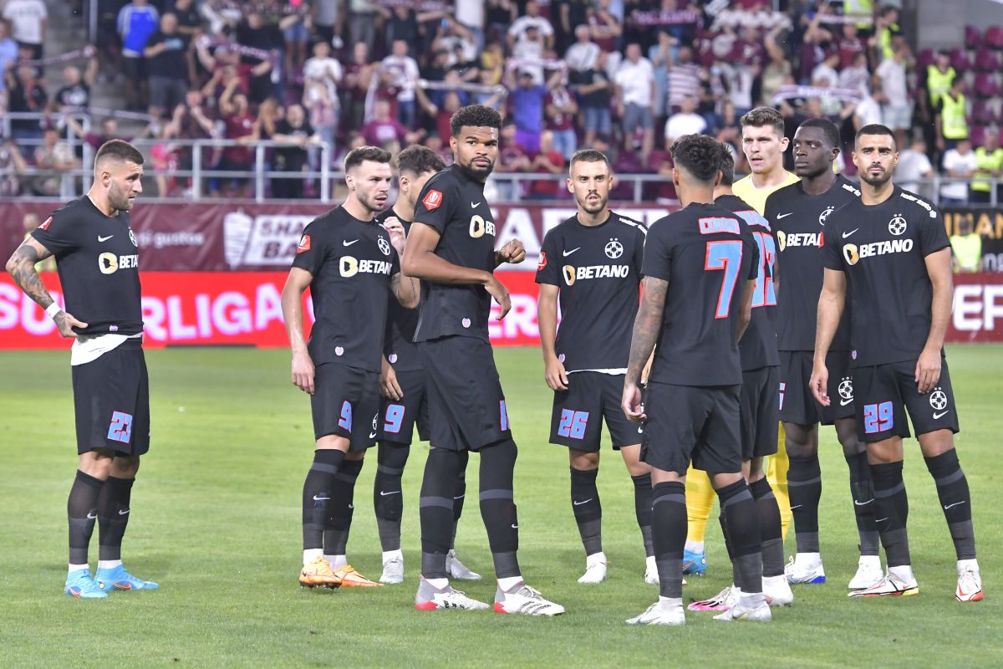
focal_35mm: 202
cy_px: 334
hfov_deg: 10.2
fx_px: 5641
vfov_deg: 6.8
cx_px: 502
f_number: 4
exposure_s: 1/1000
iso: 2000
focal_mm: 135
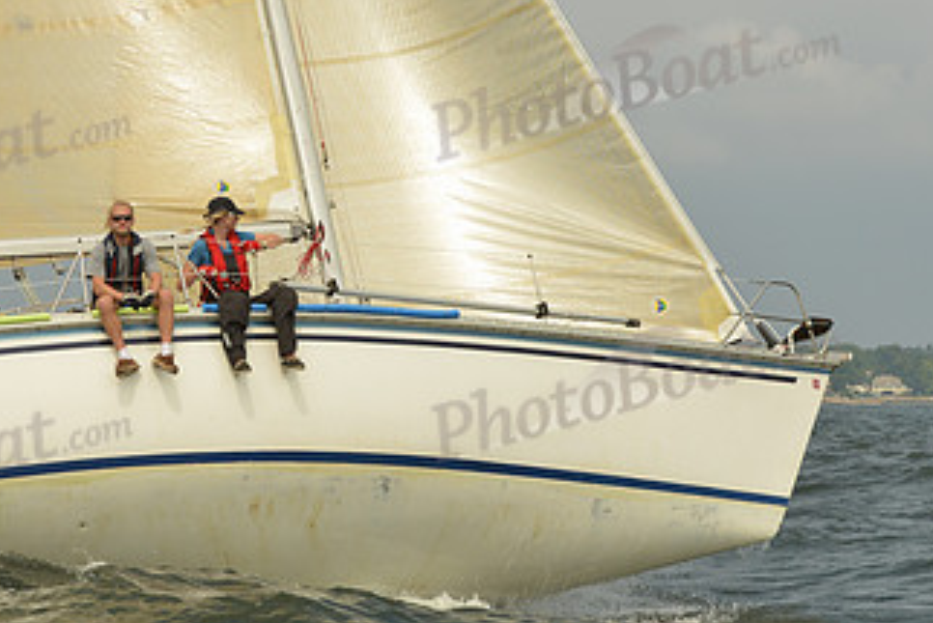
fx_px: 3267
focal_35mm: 126
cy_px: 277
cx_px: 284
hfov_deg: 16.2
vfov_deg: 10.9
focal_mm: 70
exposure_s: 1/1250
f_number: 9
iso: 320
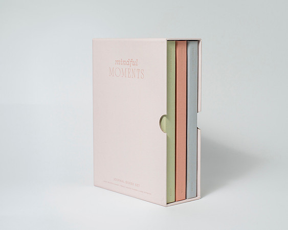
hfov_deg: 28.0
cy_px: 116
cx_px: 153
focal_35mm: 68
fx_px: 578
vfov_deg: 22.5
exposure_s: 1/200
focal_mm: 50
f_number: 9
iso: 200
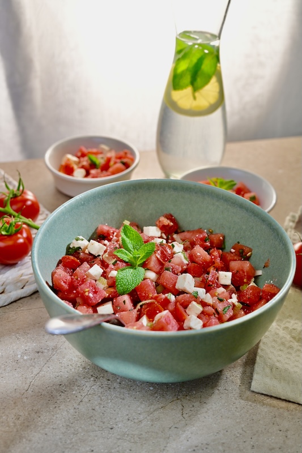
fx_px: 655
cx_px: 151
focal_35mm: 52
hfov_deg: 26.0
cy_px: 226
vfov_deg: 38.2
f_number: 5
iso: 250
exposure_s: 1/320
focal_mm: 52
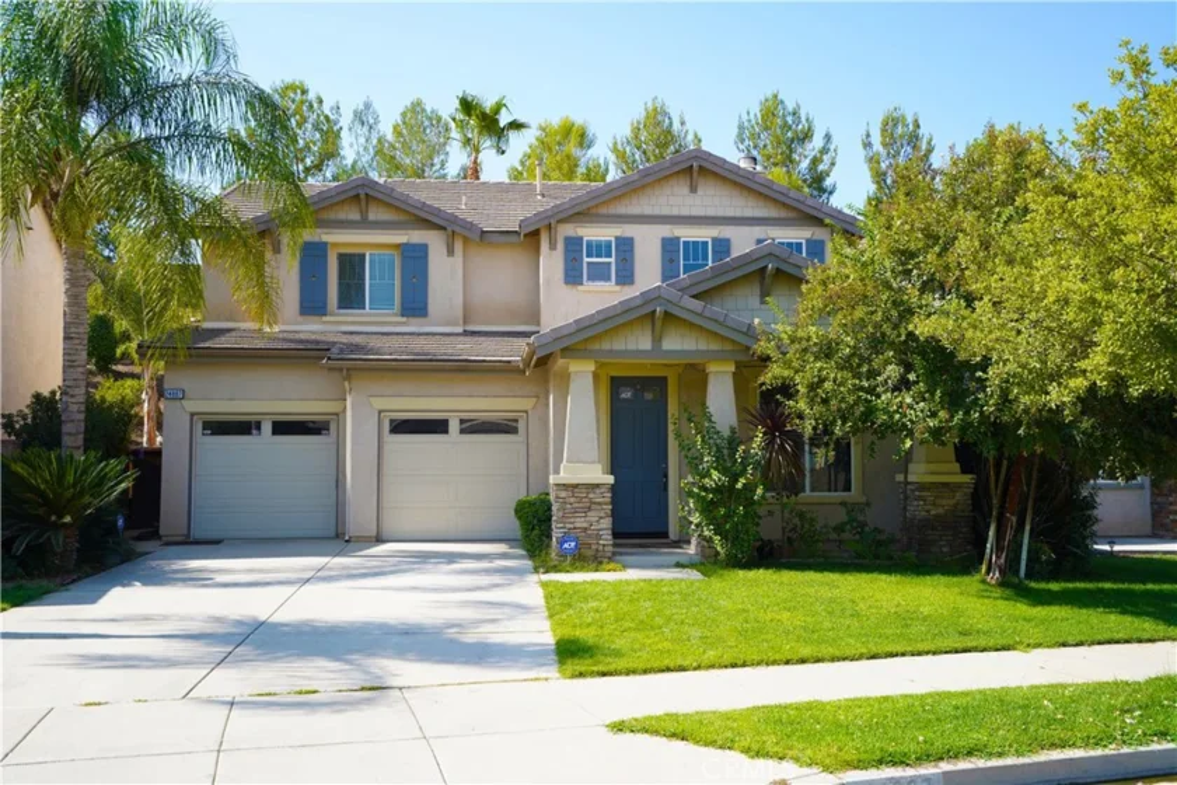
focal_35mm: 35
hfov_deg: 54.4
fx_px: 1144
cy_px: 392
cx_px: 588
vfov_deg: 37.9
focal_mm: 35
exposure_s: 1/125
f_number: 7.1
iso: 100
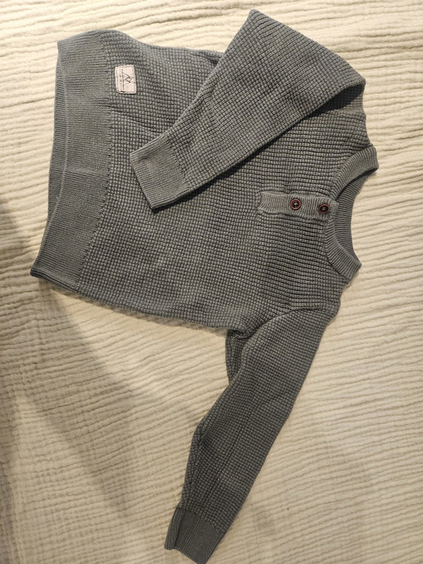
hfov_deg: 58.9
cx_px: 212
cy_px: 282
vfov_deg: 73.9
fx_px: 375
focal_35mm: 23
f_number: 1.8
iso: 800
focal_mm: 5.4
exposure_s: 1/50
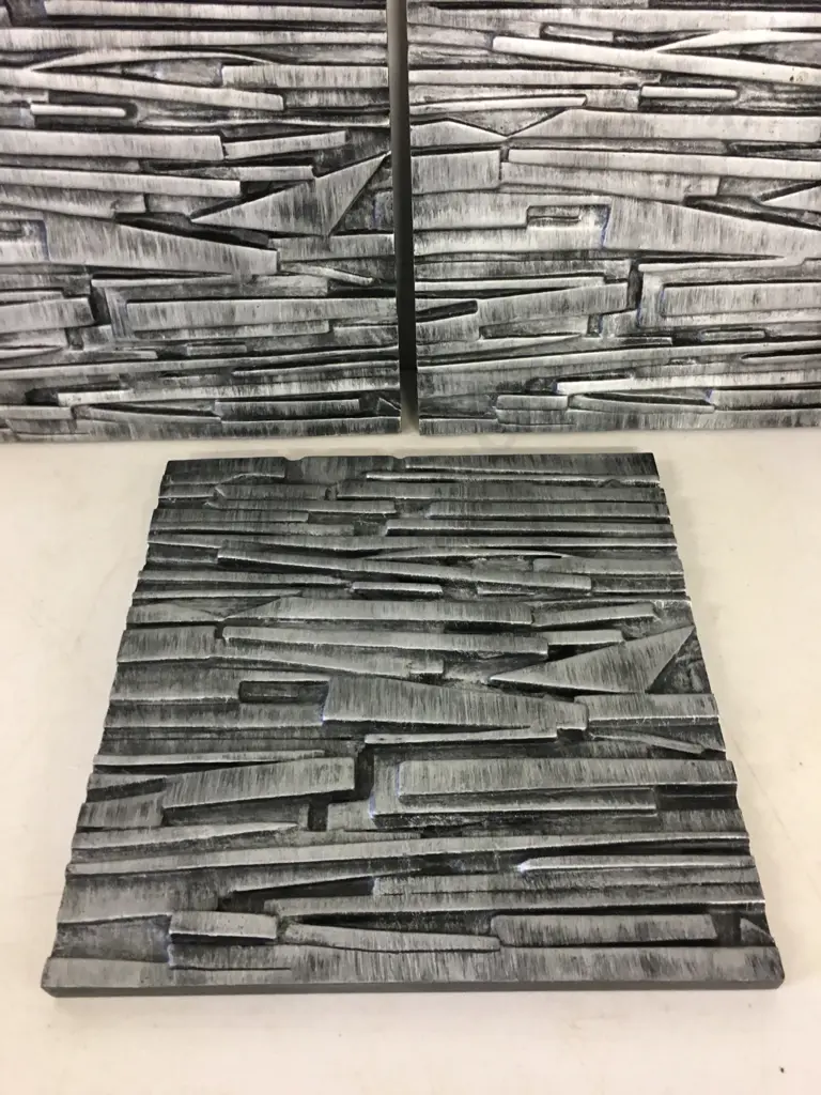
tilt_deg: -49.4
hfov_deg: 48.2
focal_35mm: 29
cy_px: 548
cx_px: 410
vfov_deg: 61.7
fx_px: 917
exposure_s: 1/17
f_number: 2.2
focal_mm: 4.15
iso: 100
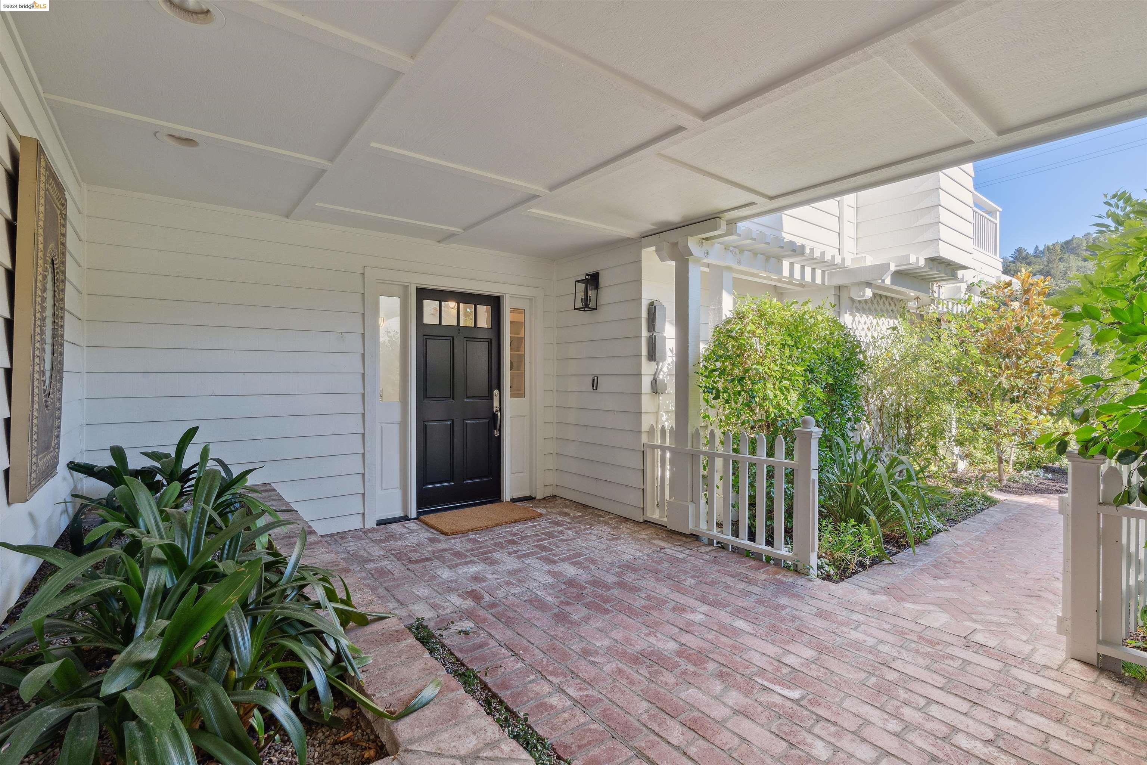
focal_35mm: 16
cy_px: 382
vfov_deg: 73.7
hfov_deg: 96.7
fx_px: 510
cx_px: 574
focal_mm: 16
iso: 200
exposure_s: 1/4
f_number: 11
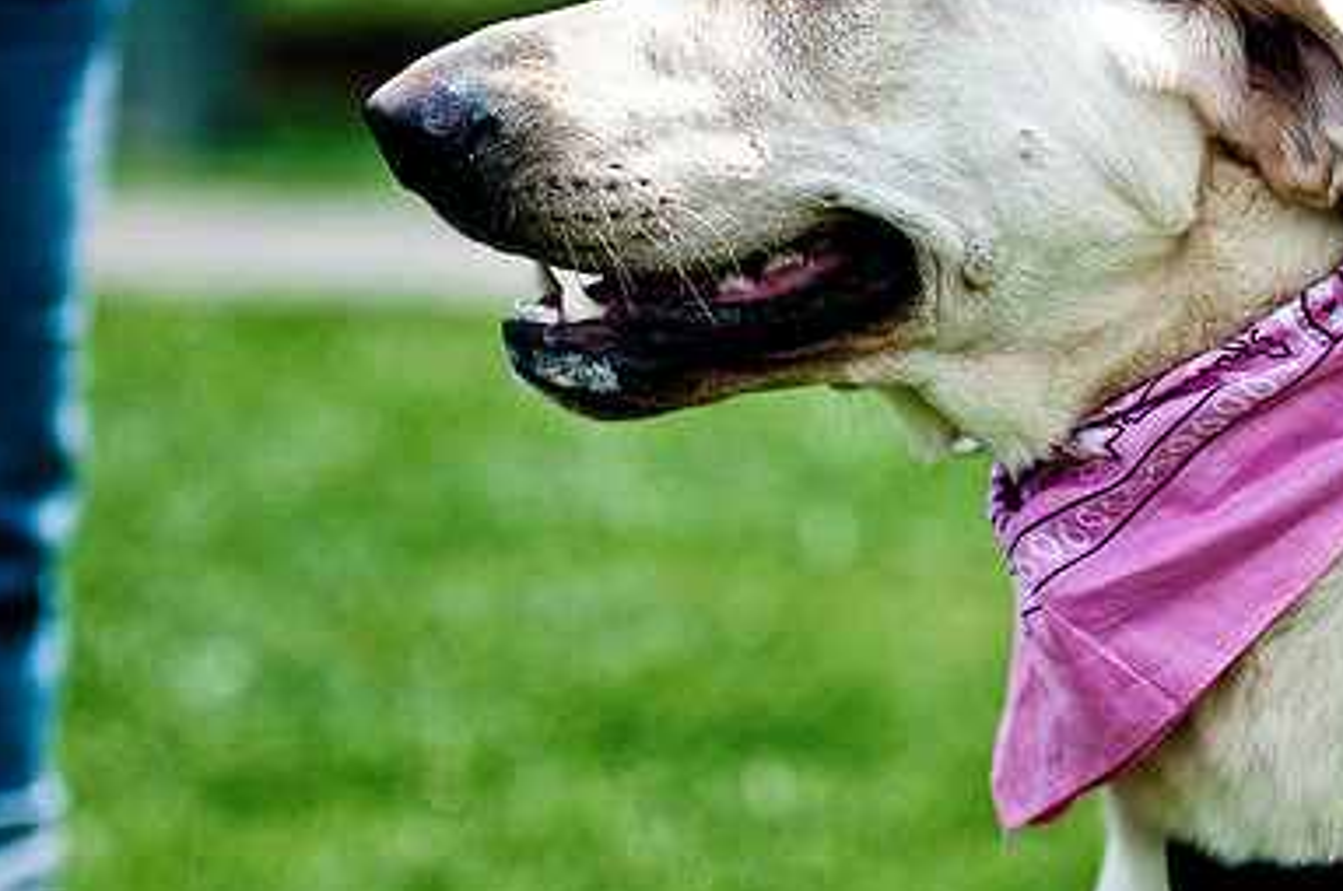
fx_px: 5922
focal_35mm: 159
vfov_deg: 8.6
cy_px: 240
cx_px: 943
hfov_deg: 12.9
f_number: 2.8
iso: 200
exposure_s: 1/3200
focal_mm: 70
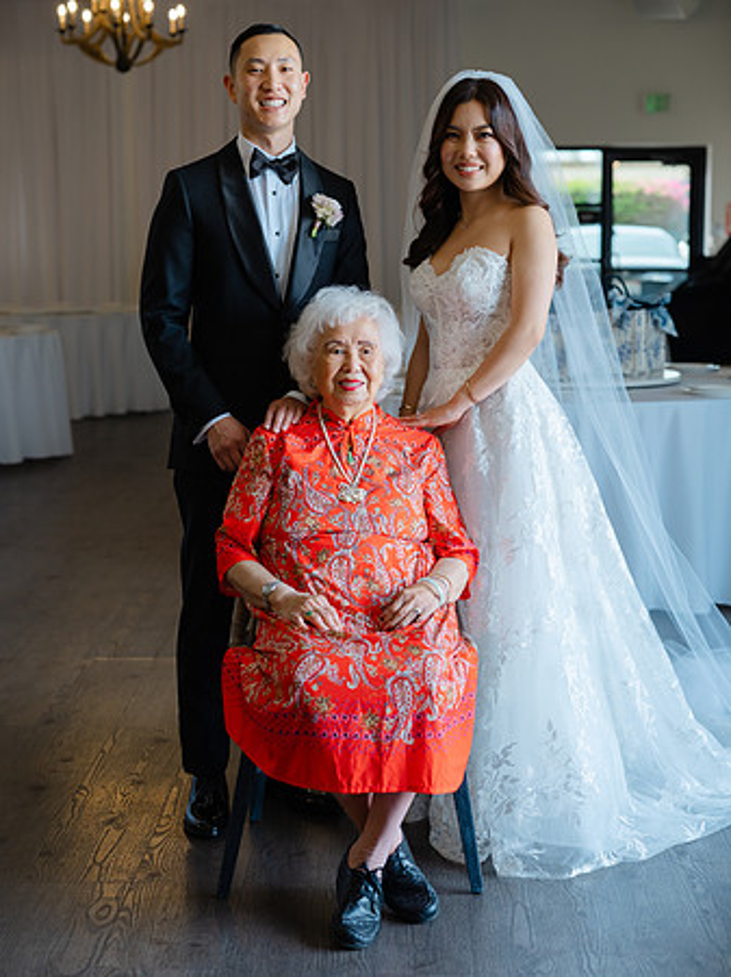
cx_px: 366
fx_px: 1776
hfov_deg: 23.3
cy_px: 488
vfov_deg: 30.7
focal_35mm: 63
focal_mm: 80
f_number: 4
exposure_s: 1/125
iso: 1000
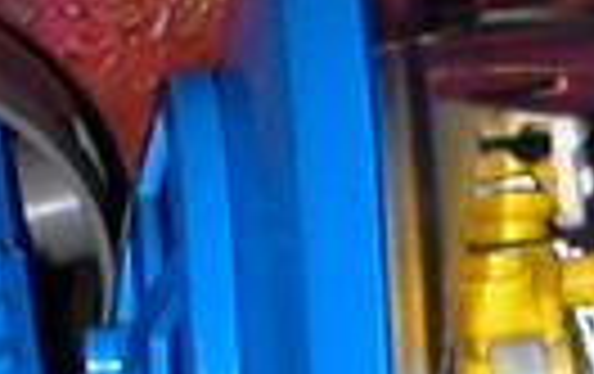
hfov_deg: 4.7
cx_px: 675
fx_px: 7200
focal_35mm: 444
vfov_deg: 2.9
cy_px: 924
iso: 100
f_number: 5.4
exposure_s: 1/59.9
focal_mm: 8.2
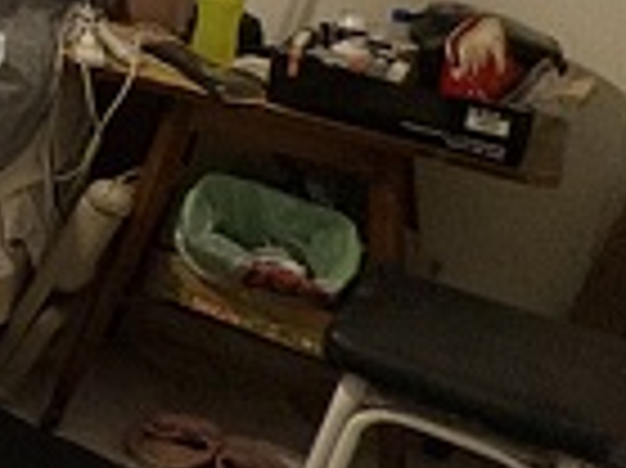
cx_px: -815
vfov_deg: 19.5
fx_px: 1211
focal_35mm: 67
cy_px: -198
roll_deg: -1.2
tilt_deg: -8.0
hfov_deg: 16.0
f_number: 2.2
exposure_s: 1/50
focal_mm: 2.22
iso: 250
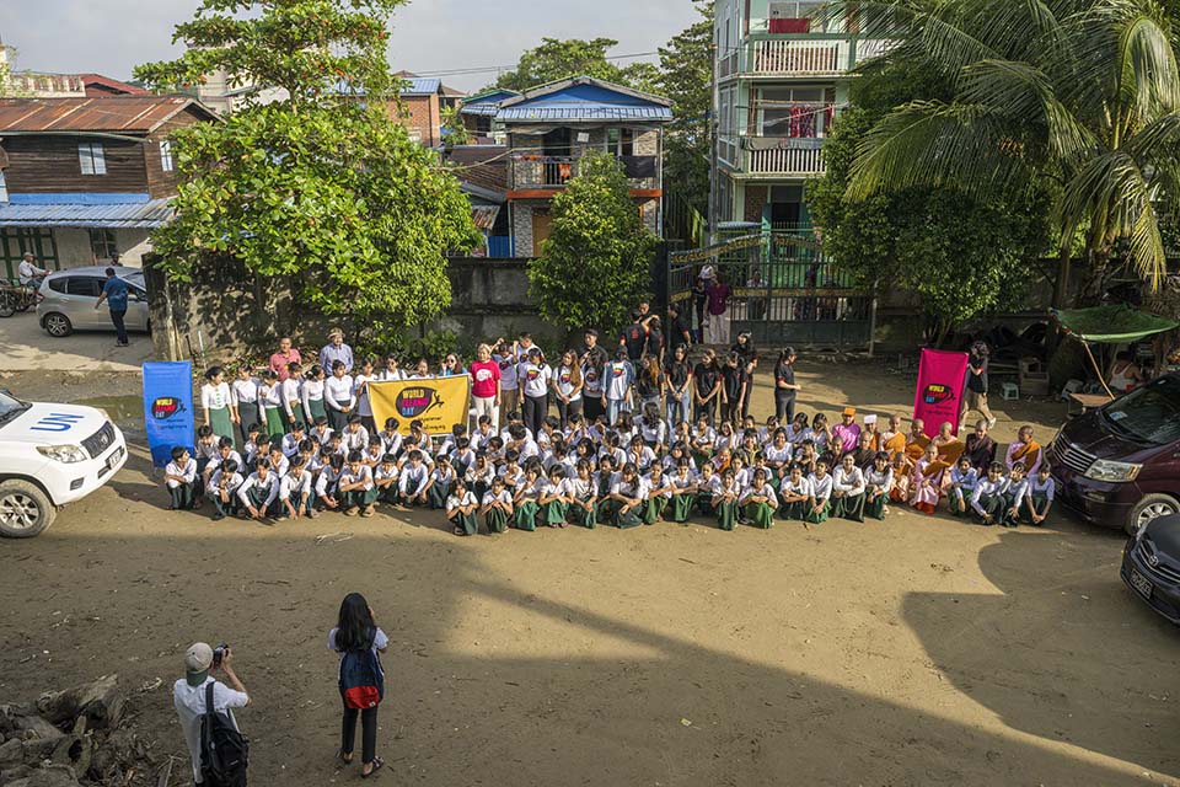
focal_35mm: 30
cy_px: 394
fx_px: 983
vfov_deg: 43.6
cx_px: 590
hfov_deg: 61.9
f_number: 8
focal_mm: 30
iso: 250
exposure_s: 1/640
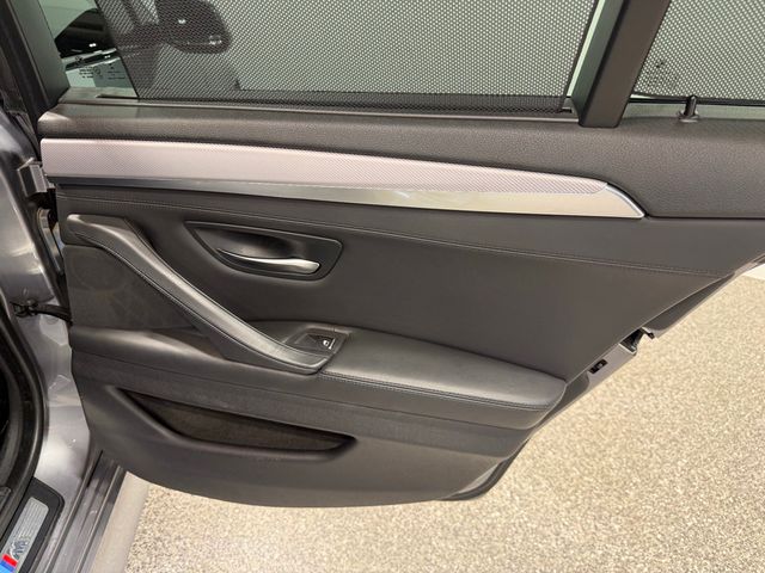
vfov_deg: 56.8
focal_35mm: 24
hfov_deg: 71.6
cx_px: 382
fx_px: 530
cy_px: 286
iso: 160
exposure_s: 1/60
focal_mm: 6.76
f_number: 1.78
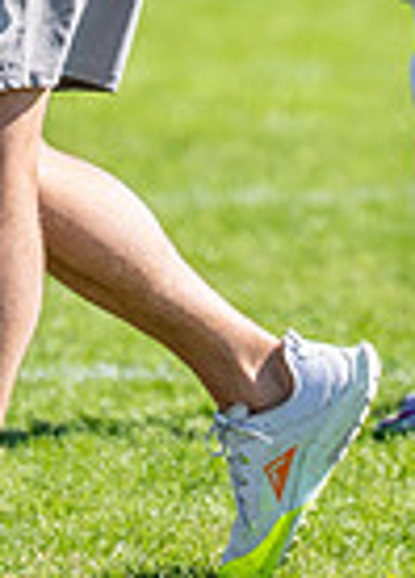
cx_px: 120
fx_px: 15664
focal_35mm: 952
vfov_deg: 2.1
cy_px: -331
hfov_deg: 1.5
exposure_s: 1/3200
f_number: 2.8
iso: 250
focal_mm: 173
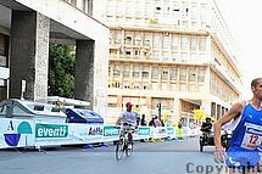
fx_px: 284
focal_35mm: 39
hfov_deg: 38.4
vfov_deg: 33.3
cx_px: 306
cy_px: 137
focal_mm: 14
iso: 800
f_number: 2.8
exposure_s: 1/400
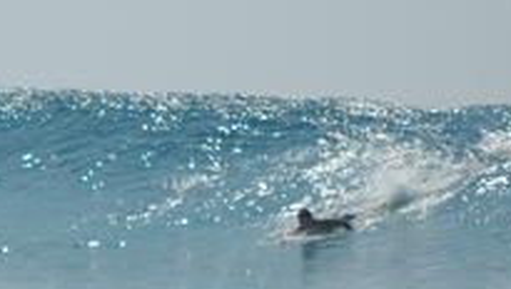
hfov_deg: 2.4
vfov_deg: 1.4
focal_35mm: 881
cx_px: 34
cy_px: 245
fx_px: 11954
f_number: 5.6
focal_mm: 210
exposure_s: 1/2000
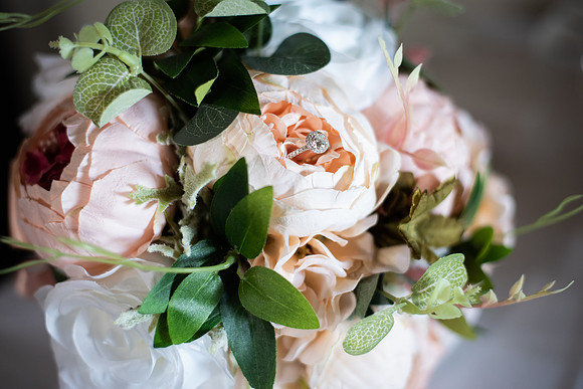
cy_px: 194
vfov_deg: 27.0
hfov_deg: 39.6
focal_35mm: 50
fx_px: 810
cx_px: 292
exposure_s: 1/160
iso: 1250
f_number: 2.2
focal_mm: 50
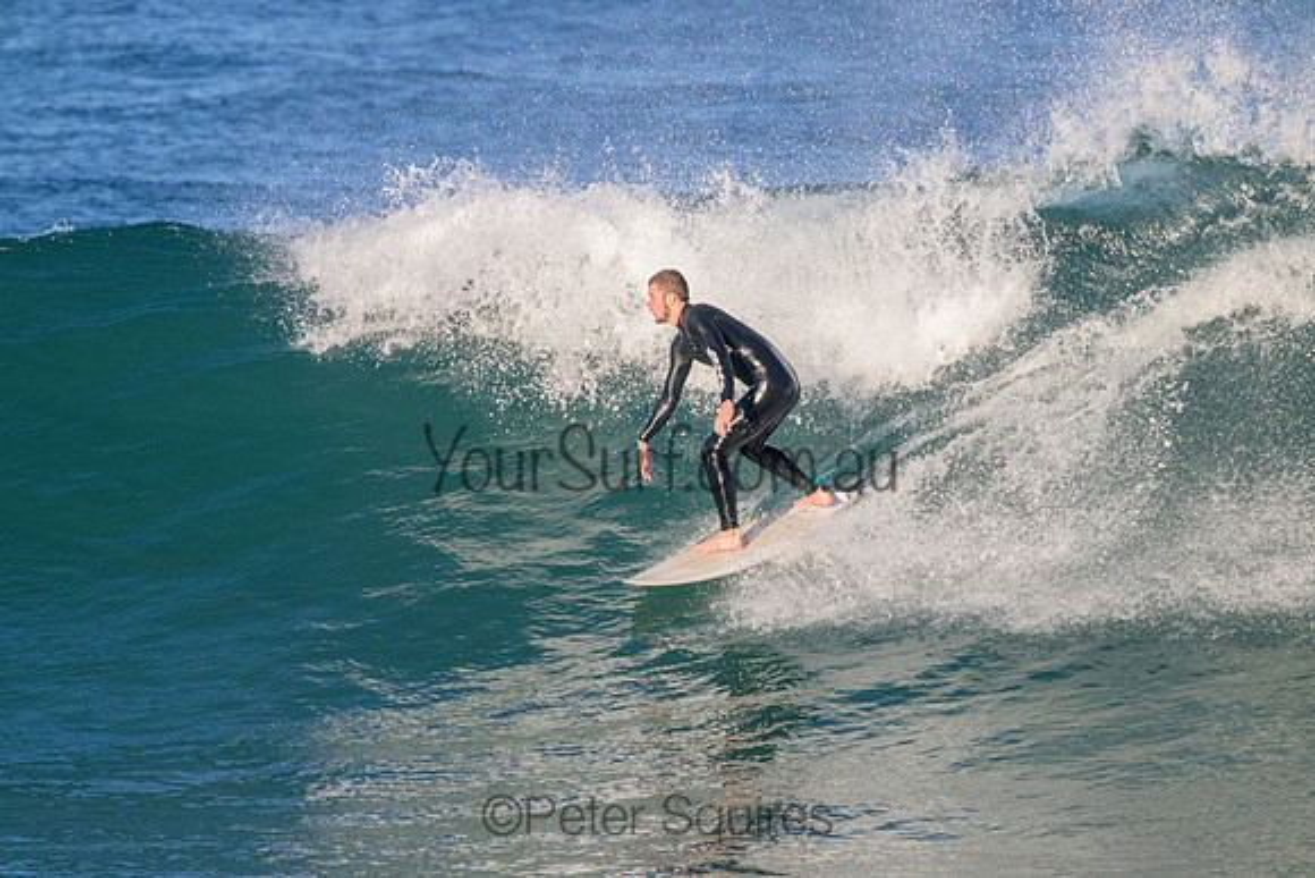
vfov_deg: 1.7
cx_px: 658
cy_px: 439
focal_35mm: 800
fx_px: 29228
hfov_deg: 2.6
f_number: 11
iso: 1400
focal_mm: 800
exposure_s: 1/2000
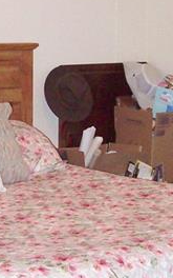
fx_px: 837
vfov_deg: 18.8
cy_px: 154
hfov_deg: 11.8
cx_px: 39
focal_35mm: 111
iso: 200
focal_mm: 6
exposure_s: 1/64
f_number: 2.7
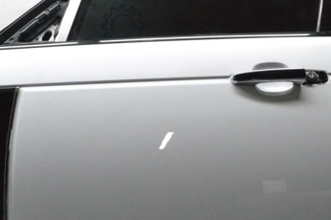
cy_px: 99
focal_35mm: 50
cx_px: 127
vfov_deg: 26.9
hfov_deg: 39.4
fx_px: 459
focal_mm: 18
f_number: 11
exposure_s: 1/160
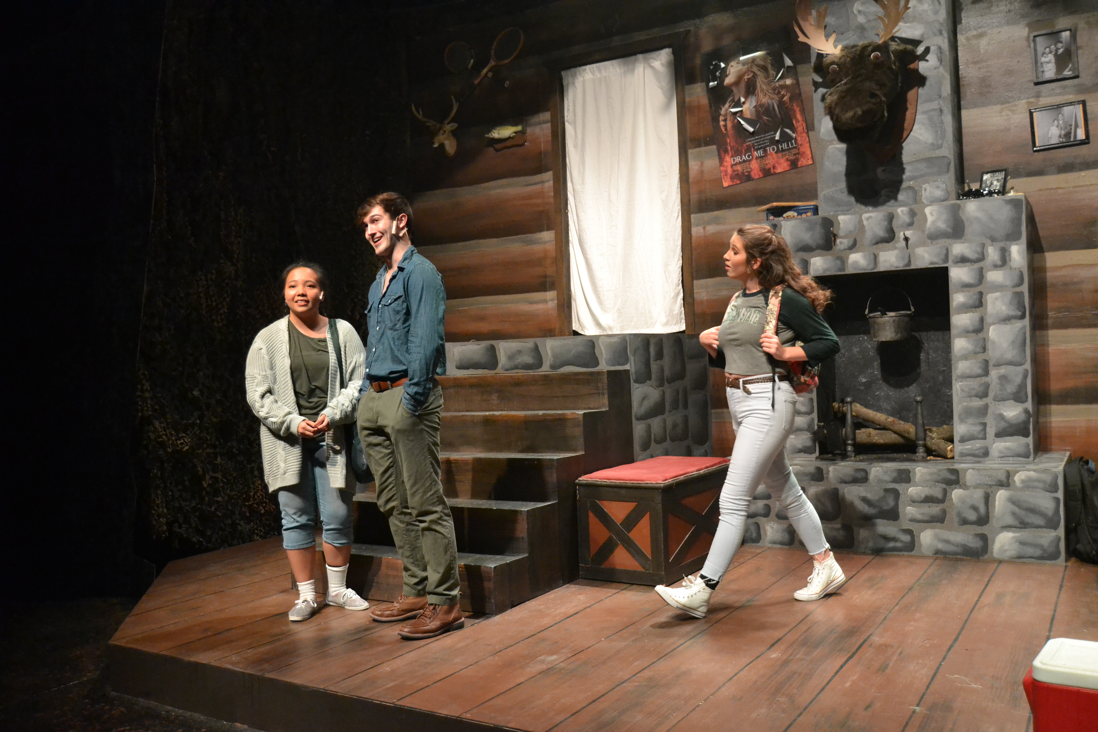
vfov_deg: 43.6
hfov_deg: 61.9
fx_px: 915
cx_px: 549
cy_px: 366
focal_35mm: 30
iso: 3200
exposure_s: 1/250
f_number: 3.5
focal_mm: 20
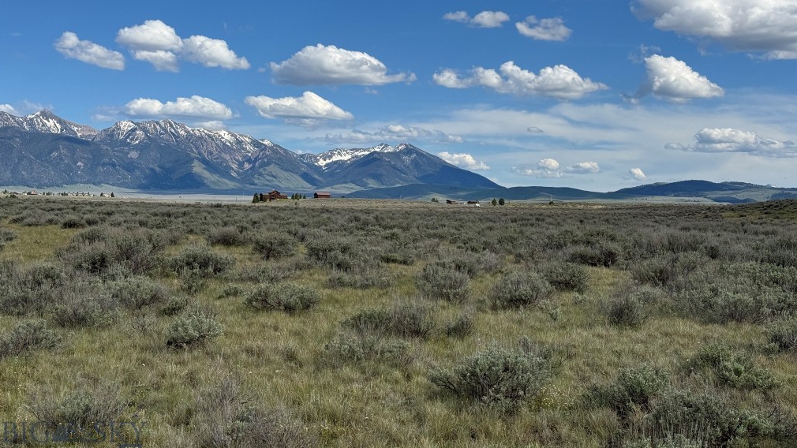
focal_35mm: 53
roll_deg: -0.9
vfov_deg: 22.6
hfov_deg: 39.2
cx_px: 398
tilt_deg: +1.5
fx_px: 1120
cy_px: 163
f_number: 1.78
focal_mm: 6.76
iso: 64
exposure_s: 1/7092
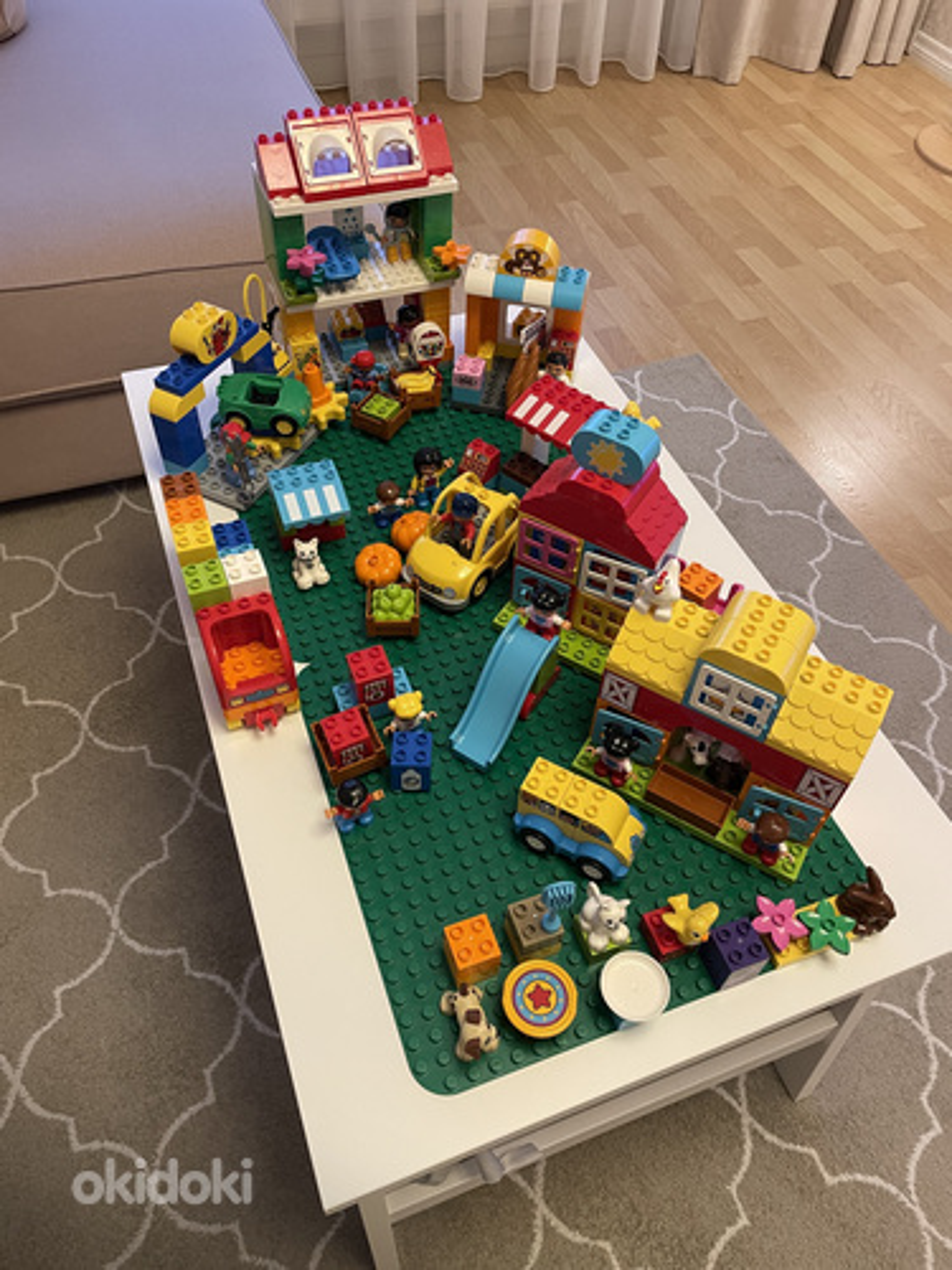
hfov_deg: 53.1
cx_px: 476
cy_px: 635
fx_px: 953
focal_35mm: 26
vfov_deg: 67.3
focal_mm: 4.2
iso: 320
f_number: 1.6
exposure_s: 1/50
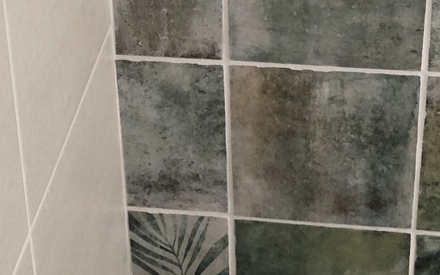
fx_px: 936
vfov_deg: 16.1
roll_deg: +3.6
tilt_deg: -21.7
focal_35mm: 78
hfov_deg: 26.2
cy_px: -48
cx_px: 125
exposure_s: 1/11
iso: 100
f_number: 1.8
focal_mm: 4
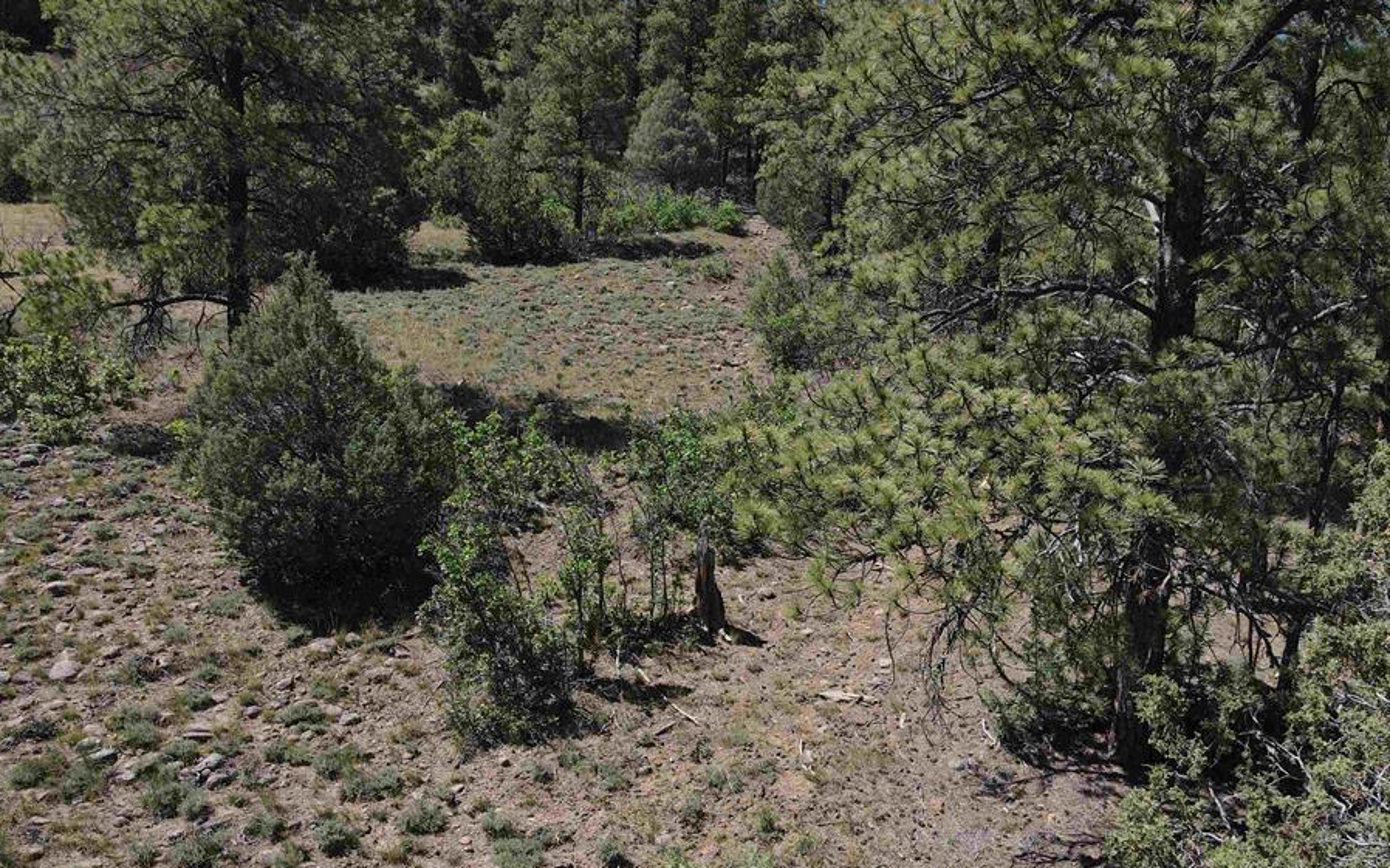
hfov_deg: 64.5
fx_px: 1098
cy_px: 532
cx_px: 757
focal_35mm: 29
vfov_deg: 42.9
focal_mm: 4.5
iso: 100
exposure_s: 1/500
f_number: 2.8
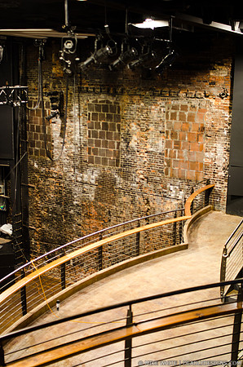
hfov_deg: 29.7
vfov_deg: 43.7
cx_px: 122
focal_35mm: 45
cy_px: 184
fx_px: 458
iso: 1000
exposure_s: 1/100
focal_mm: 30
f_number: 2.2
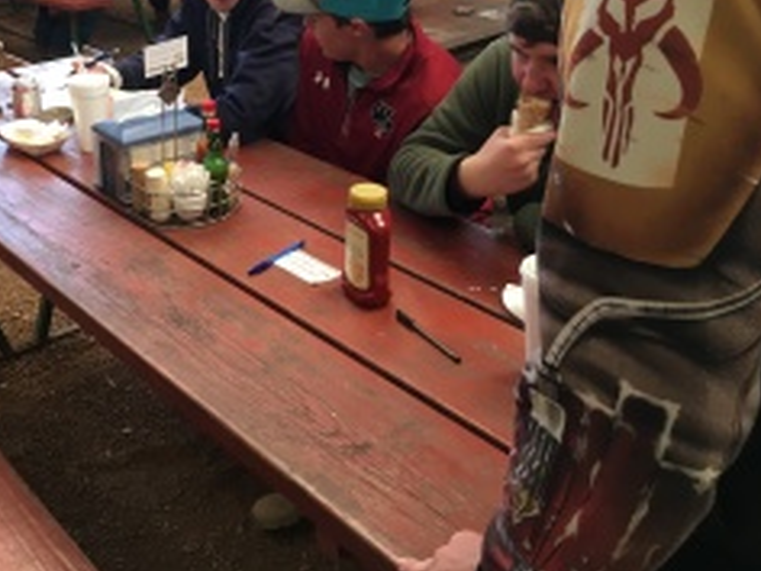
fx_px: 989
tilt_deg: -22.3
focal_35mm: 45
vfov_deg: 31.6
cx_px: 187
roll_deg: +0.8
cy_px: 142
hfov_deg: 40.8
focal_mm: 4.15
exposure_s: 1/30
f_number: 2.2
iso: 64
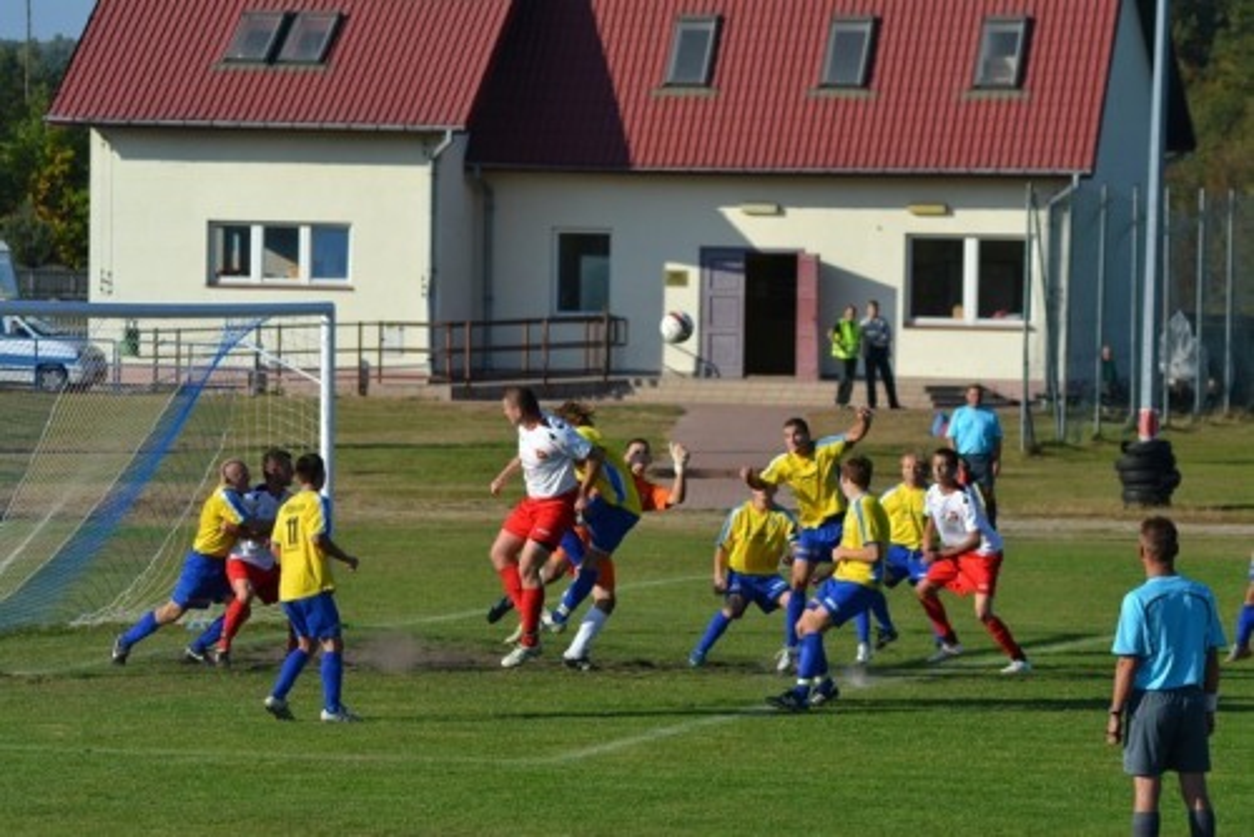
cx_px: 627
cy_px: 418
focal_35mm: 202
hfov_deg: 10.2
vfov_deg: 6.8
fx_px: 7058
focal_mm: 135
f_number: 6.3
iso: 400
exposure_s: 1/1600
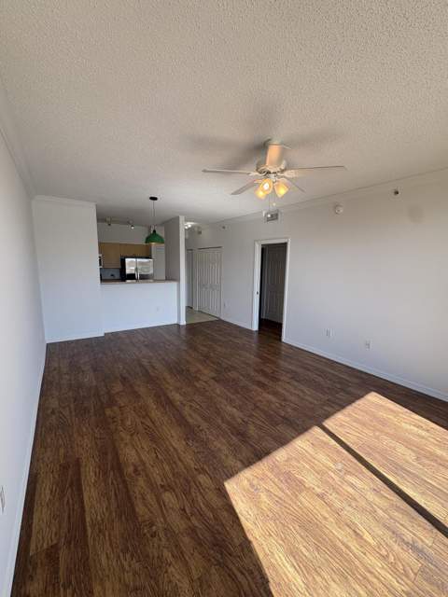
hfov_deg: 85.7
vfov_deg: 102.1
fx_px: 242
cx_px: 224
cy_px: 298
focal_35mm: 14
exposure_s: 1/217
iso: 40
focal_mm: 2.22
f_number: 2.2
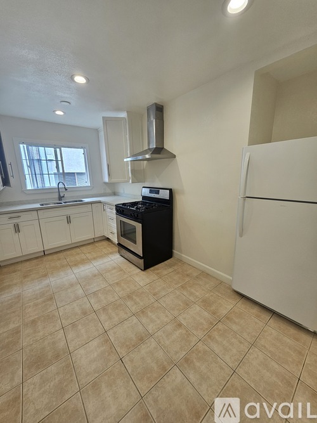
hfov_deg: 89.9
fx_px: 159
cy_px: 212
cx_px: 158
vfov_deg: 106.2
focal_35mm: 13
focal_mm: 1.74
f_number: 2.2
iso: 50
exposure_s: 1/60
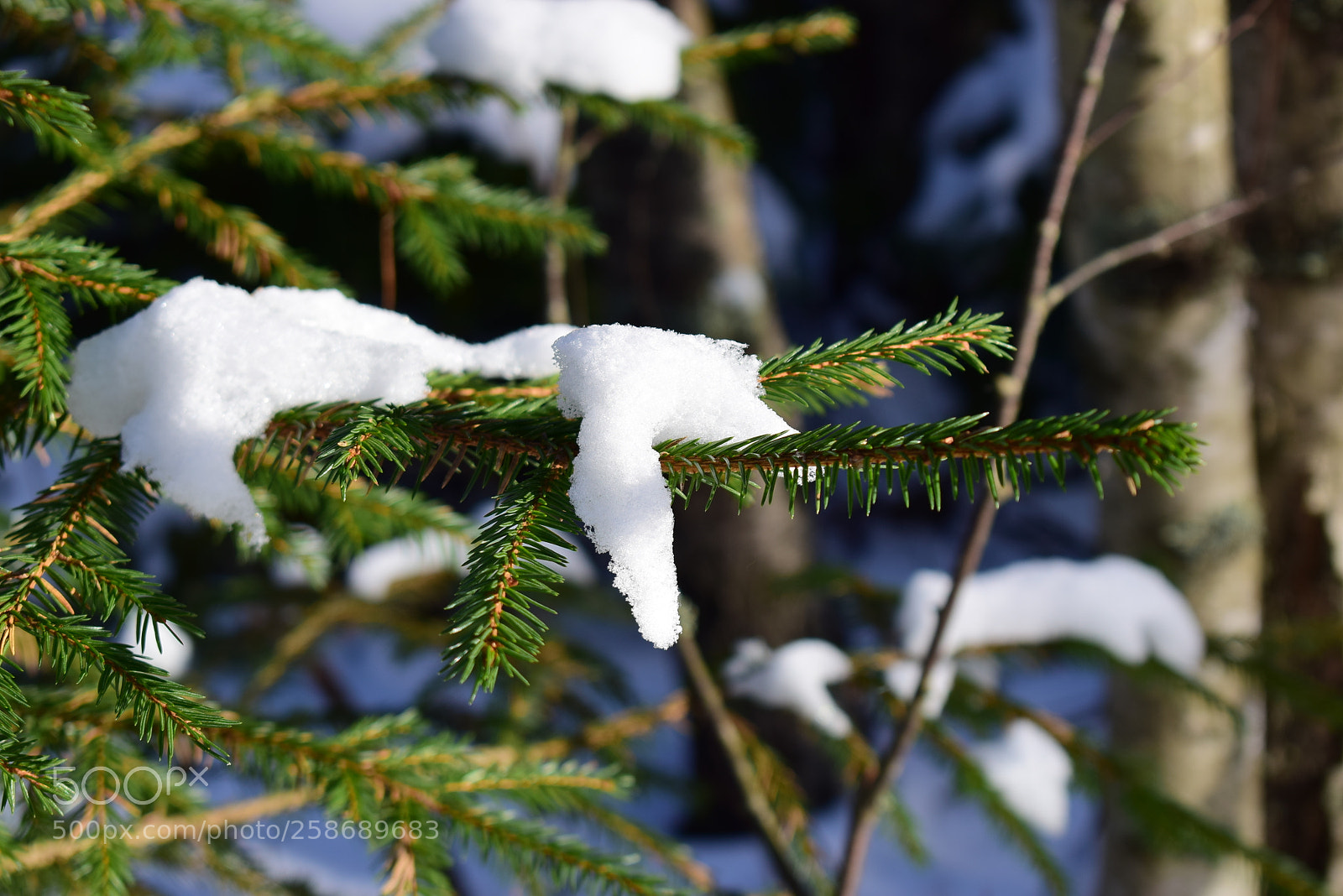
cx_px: 672
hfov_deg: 24.6
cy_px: 448
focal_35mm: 82
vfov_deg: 16.6
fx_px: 3079
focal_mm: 55
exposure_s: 1/200
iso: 100
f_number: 6.3
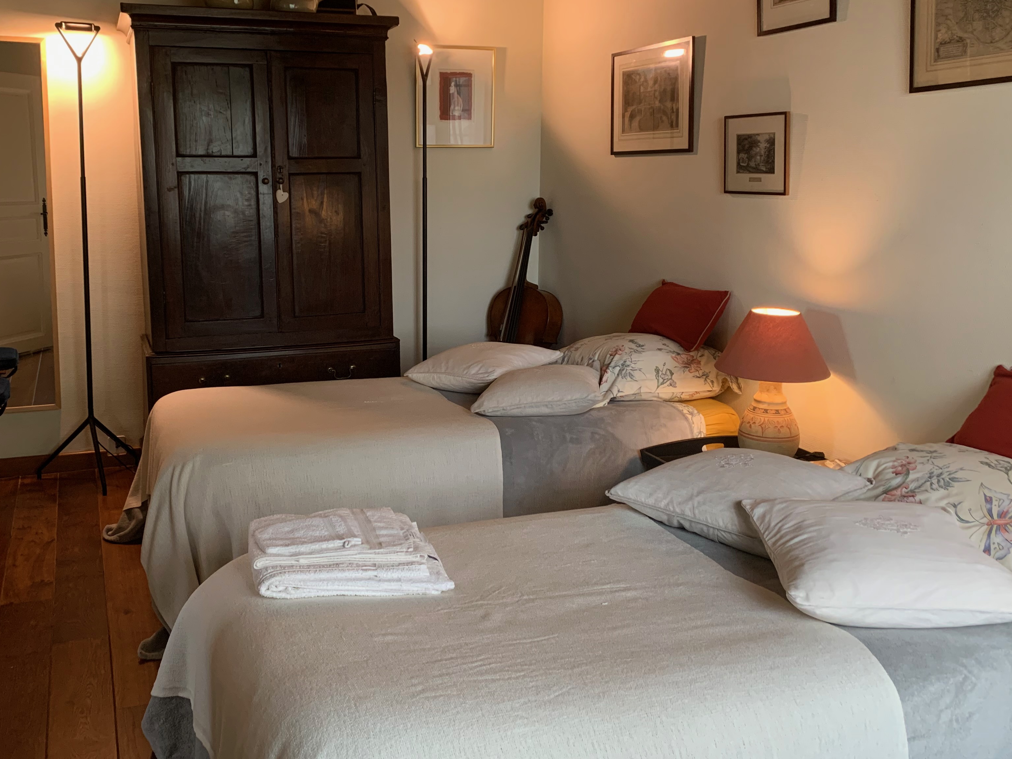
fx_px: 994
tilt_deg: -8.1
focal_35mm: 34
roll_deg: +0.2
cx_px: 442
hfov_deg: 53.8
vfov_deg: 41.6
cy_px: 310
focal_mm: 4.25
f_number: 1.8
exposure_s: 1/50
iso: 160
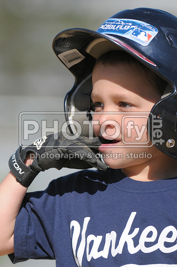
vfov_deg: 6.9
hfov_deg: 4.6
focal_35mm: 300
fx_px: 2219
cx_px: 88
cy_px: 134
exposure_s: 1/5000
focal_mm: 200
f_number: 4
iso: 640
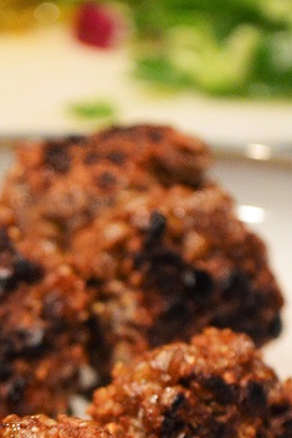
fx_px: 2098
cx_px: 65
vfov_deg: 11.8
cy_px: 426
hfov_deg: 8.0
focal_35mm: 172
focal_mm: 45
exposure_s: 1/50
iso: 3200
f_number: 5.3
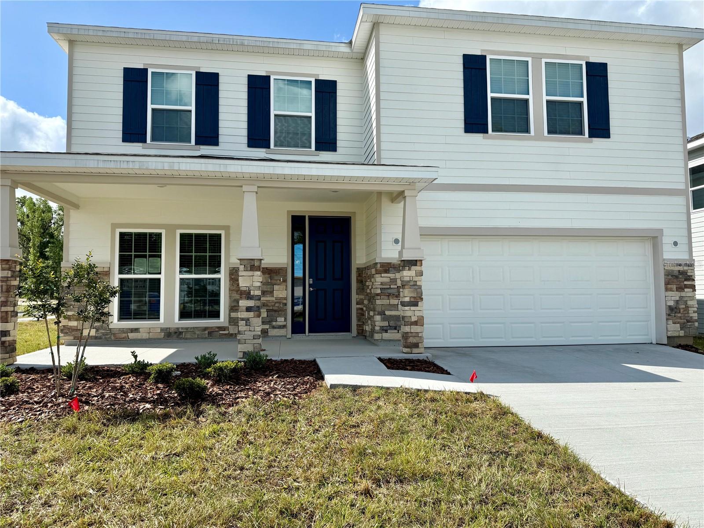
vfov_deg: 56.8
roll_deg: +0.1
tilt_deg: +4.0
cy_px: 264
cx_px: 352
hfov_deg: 71.6
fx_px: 488
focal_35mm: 24
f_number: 1.78
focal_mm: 6.76
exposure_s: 1/4975
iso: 80
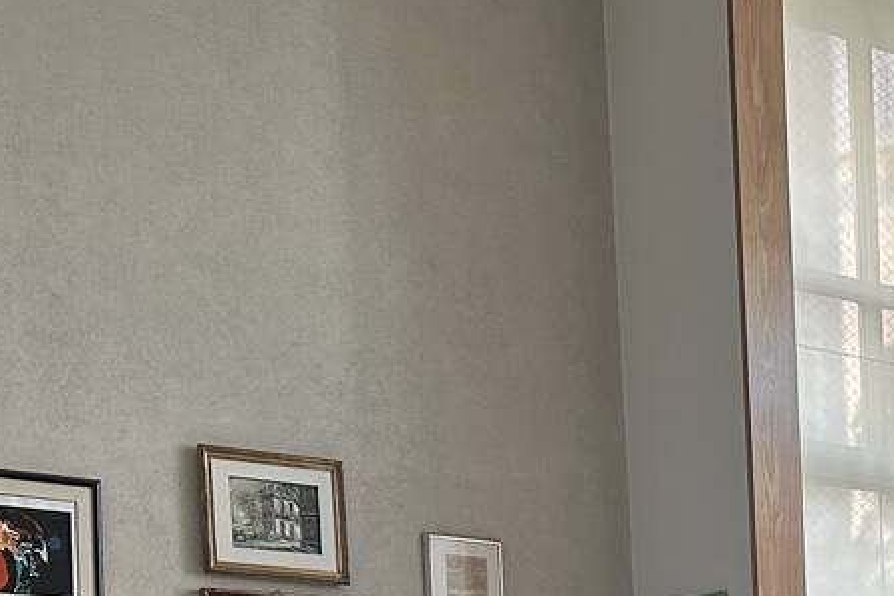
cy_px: 981
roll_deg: +2.5
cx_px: 890
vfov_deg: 15.2
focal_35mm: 81
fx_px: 2011
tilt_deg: -2.8
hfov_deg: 24.0
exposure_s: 1/120
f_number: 1.78
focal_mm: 6.86
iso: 200
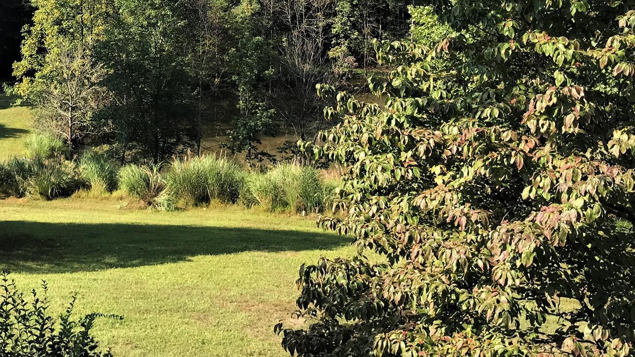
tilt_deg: -6.9
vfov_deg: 22.8
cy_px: 19
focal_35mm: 51
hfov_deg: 40.0
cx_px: 206
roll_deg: -0.8
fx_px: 859
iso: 20
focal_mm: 3.99
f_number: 1.8
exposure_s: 1/651
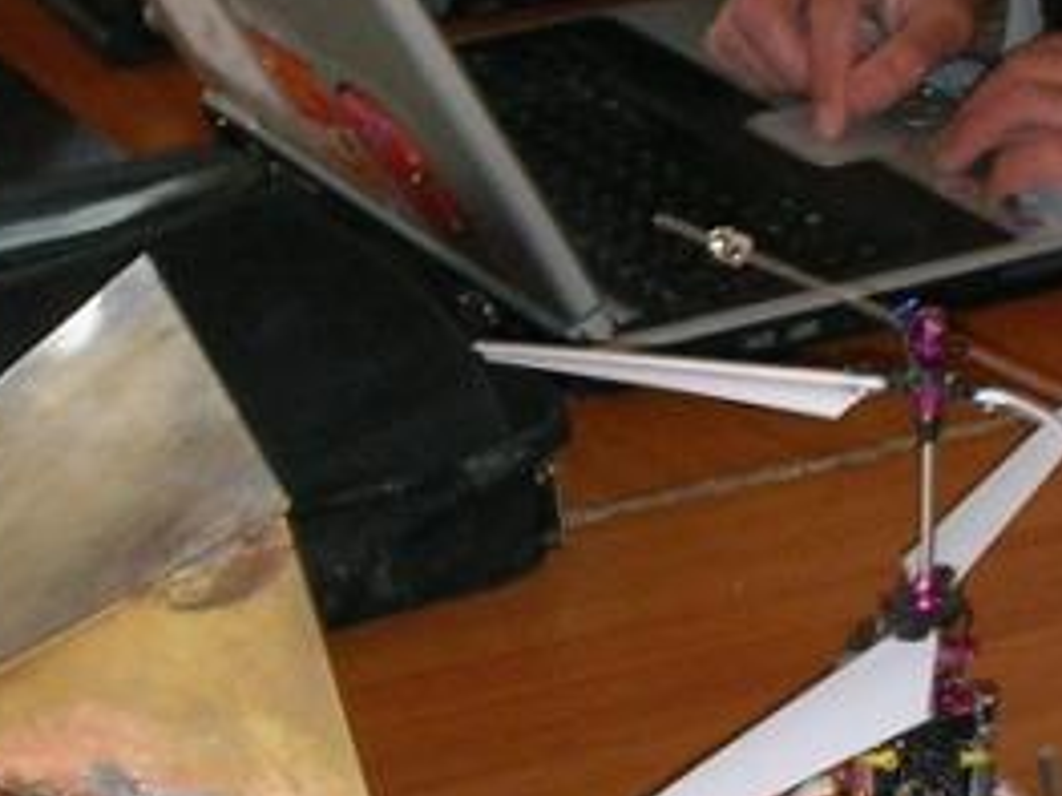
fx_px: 4538
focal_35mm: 148
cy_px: 93
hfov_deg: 13.3
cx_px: 521
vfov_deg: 10.0
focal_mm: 5.8
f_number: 3.5
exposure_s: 1/30
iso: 120
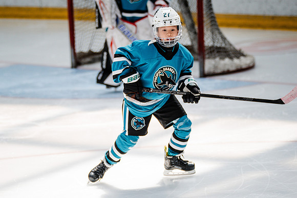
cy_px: 99
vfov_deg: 6.5
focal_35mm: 211
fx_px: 1742
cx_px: 108
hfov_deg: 9.7
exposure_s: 1/2500
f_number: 3.2
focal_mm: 166
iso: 1250
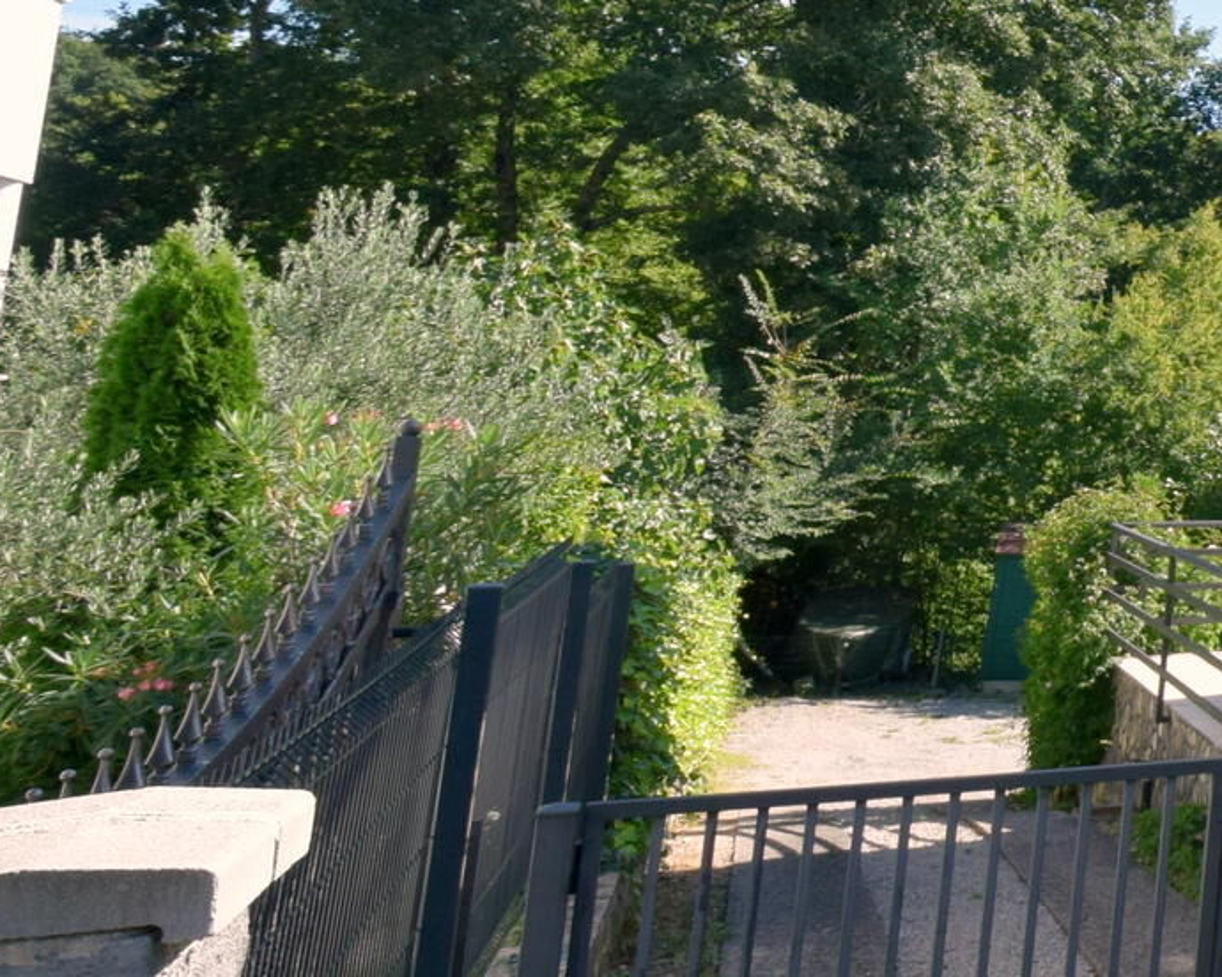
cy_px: 142
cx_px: 2102
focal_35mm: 49
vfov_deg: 29.8
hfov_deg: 23.5
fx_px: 1772
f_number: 8
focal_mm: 10
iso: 200
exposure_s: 1/250
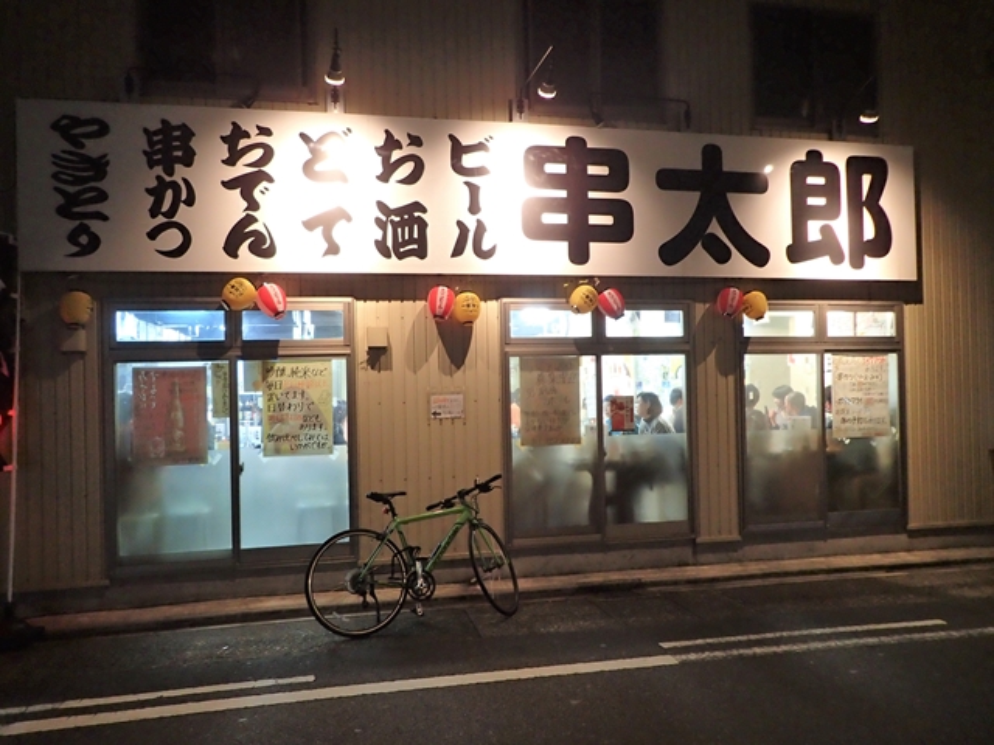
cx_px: 497
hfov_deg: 69.4
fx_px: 718
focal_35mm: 25
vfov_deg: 54.9
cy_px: 372
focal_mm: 4.5
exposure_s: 1/30
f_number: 2
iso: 400
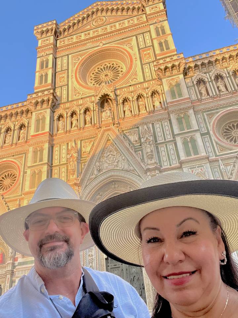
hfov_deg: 46.8
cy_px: 159
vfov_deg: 60.0
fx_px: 275
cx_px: 119
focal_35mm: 30
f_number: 2.2
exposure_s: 1/121
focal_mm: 2.71
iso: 64
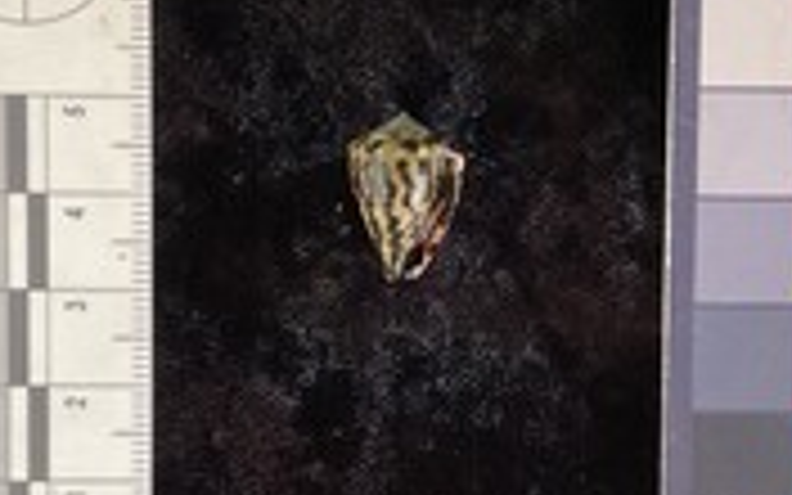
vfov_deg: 21.2
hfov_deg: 33.4
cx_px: 450
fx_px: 1317
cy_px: 326
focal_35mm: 61
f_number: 1.8
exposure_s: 1/60
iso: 160
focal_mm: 3
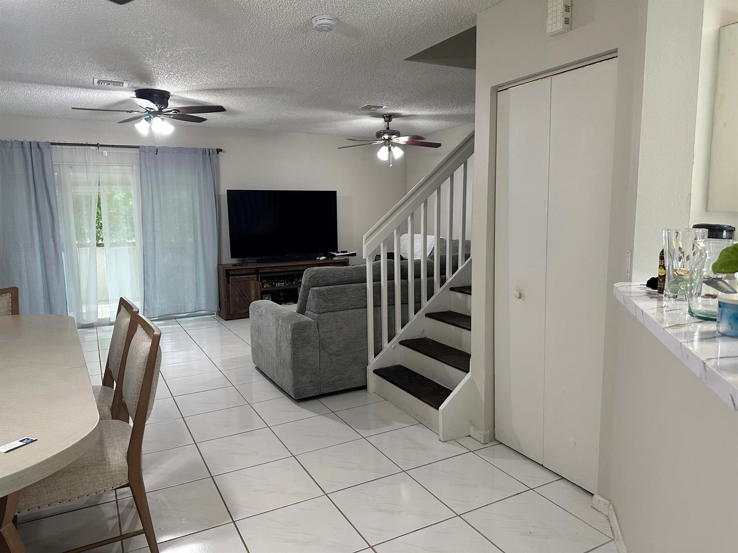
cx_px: 369
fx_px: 512
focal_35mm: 24
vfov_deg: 56.8
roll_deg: +0.8
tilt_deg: -6.9
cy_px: 276
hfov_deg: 71.6
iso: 200
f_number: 1.78
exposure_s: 1/120
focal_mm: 6.86
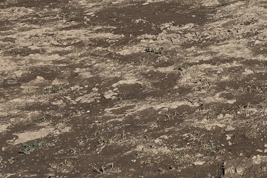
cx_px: 521
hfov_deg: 15.2
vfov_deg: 11.3
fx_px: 823
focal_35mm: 111
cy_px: -162
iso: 50
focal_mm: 6.3
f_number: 1.7
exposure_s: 1/7944
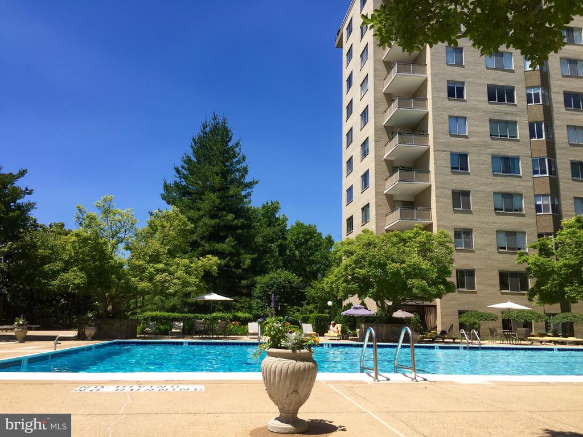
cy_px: 218
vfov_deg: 48.2
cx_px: 292
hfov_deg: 61.7
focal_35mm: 29
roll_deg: -1.1
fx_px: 488
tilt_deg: +12.1
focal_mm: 4.15
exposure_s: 1/1647
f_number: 2.2
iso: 32
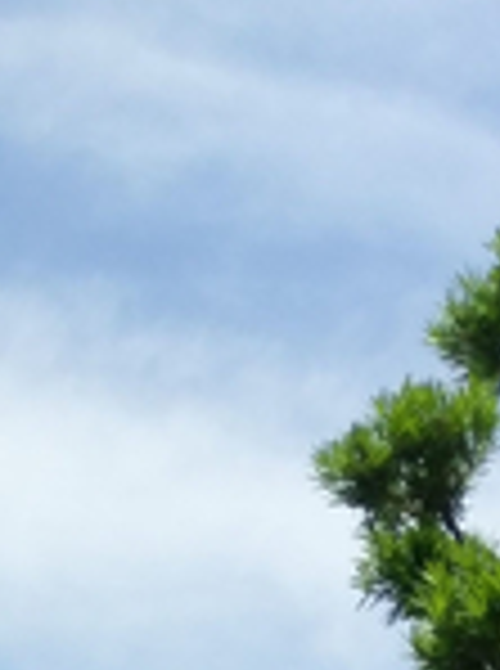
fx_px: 2708
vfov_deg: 11.2
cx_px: -63
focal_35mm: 140
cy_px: 1718
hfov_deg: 10.4
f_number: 1.8
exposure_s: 1/2909
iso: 100
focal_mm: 4.58
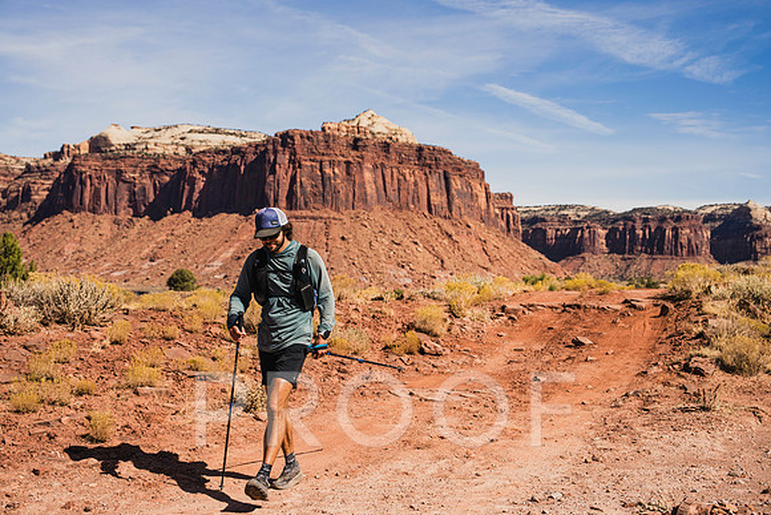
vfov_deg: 27.3
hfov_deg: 40.0
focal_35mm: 49
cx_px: 392
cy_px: 257
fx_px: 1058
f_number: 4.5
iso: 160
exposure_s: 1/2000
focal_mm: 48
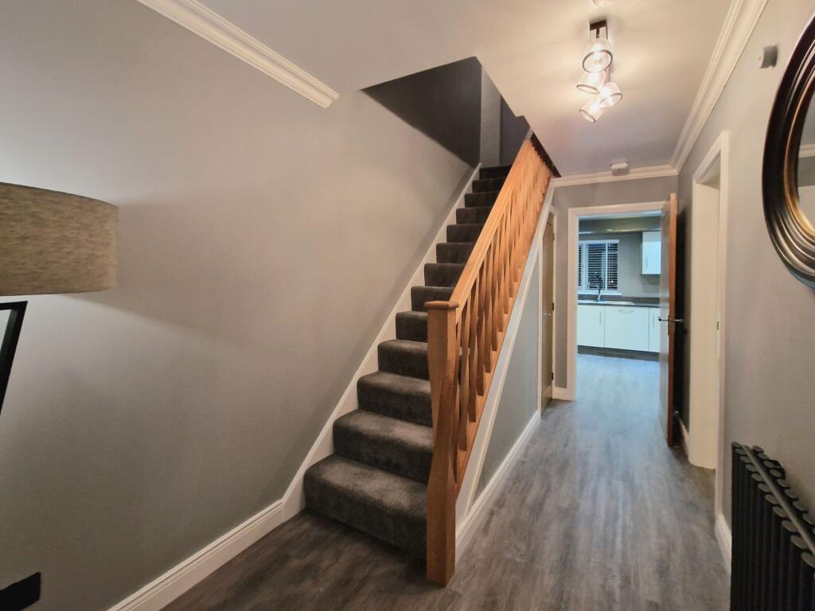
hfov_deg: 106.2
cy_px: 306
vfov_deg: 89.9
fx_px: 306
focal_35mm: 13
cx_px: 408
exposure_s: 1/33
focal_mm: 2.2
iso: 400
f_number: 2.2
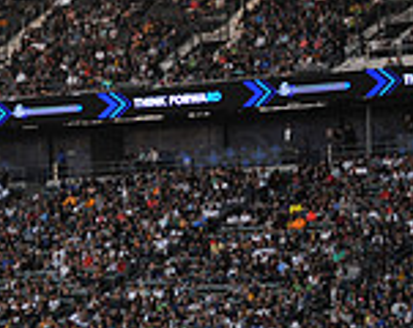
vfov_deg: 6.1
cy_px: 169
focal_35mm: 253
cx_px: -150
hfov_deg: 7.6
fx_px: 3084
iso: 1600
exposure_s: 1/2500
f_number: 2.8
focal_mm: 70
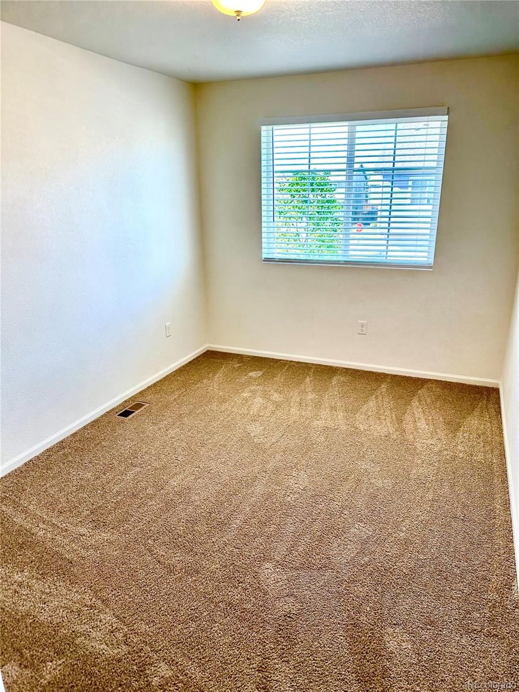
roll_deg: -0.6
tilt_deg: -17.9
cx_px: 260
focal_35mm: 24
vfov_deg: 71.6
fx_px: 480
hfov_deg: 56.8
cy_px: 346
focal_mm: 6.86
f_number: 1.78
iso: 100
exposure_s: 1/147
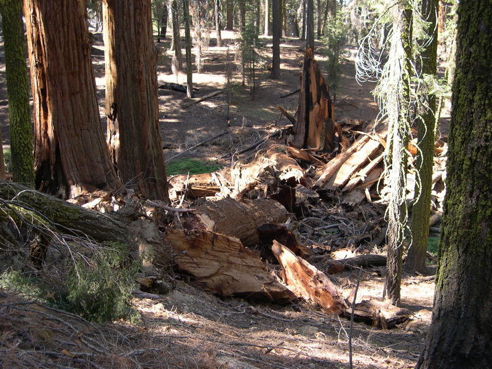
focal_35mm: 42
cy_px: 184
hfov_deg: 44.8
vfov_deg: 34.3
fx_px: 597
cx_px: 246
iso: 100
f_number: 2.9
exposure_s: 1/106
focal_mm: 9
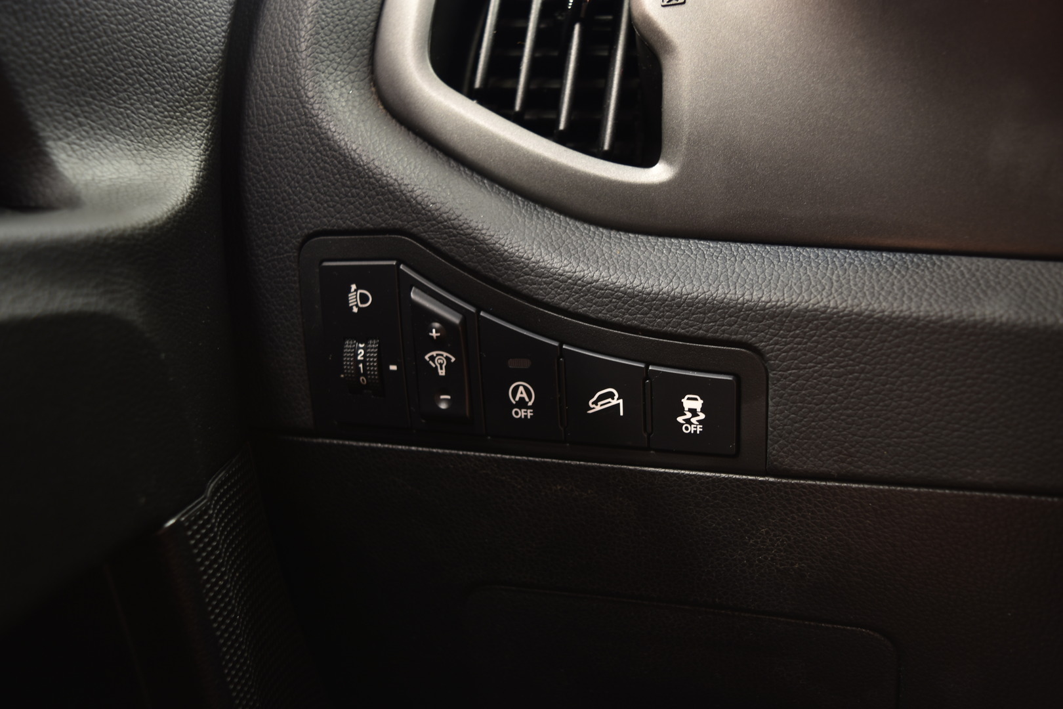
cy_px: 354
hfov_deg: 55.1
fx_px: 1019
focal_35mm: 34
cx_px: 532
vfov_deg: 38.4
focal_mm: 23
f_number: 3.8
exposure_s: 1/3
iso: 100
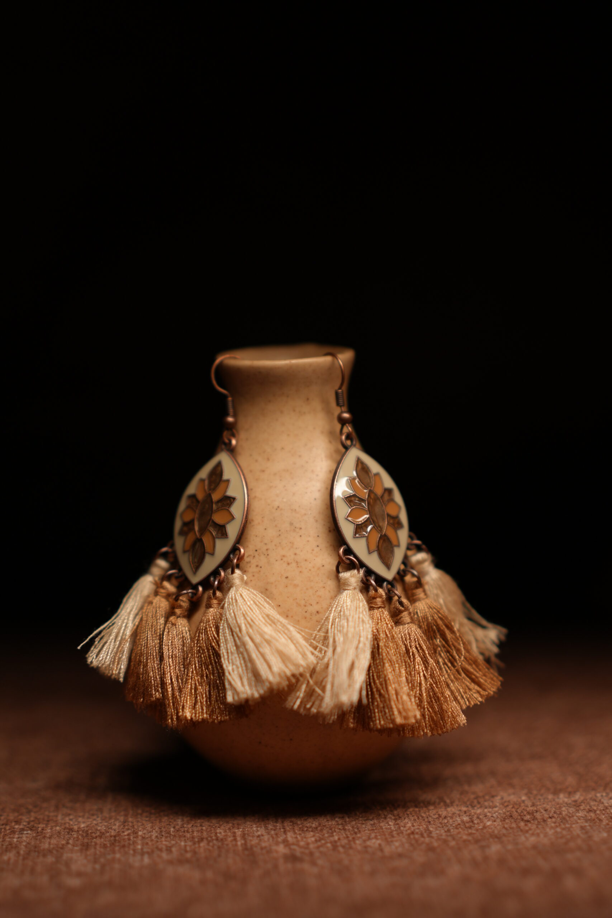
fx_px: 1326
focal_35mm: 52
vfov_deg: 38.2
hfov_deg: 26.0
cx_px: 306
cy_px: 459
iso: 160
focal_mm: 35
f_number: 1.8
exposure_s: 1/100
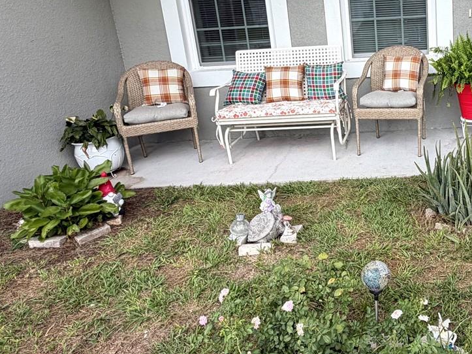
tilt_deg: -14.9
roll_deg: +3.6
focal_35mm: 31
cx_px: 392
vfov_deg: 45.0
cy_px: 129
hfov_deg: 53.6
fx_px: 423
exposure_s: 1/502
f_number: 2.2
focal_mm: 2.22
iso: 64
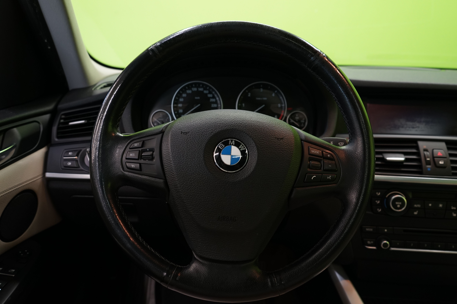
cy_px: 152
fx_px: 368
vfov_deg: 45.0
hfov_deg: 63.7
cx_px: 228
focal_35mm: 29
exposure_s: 1/20
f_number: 5
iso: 800
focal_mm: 29
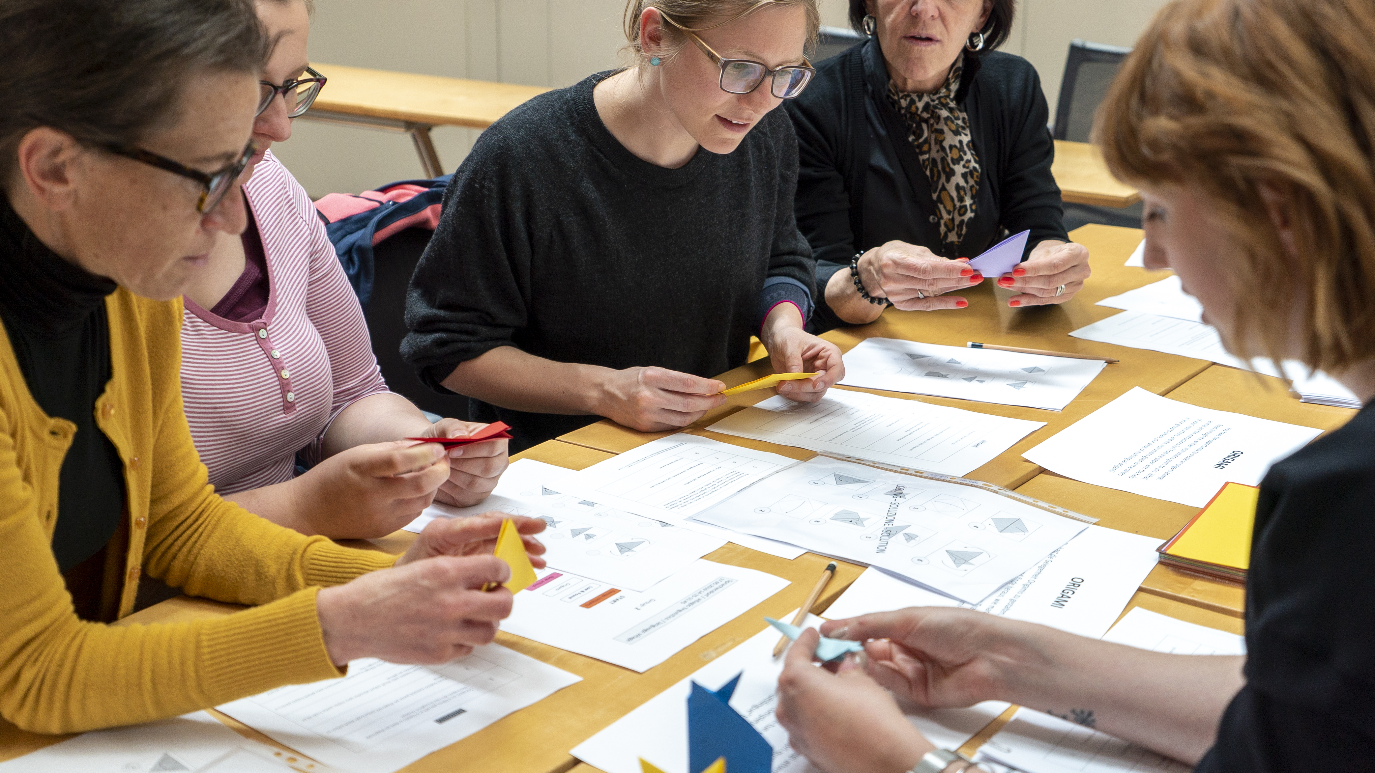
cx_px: 684
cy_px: 318
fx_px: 1787
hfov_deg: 42.1
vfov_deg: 24.4
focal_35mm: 49
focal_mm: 46
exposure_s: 1/100
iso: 1000
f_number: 4.5
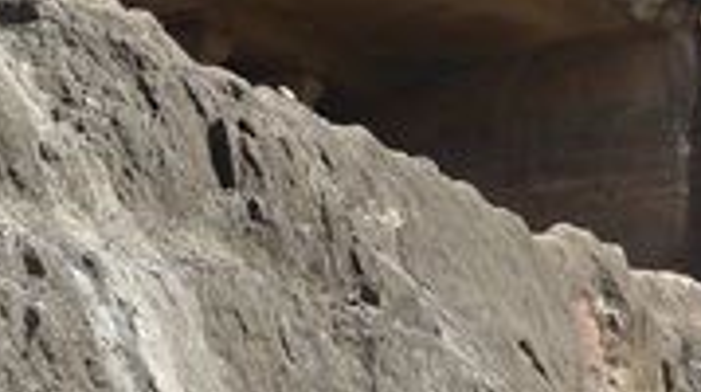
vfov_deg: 9.8
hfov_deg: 16.7
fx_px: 2264
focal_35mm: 122
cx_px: -188
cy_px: 447
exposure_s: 1/320
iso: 80
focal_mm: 4.3
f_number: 3.3
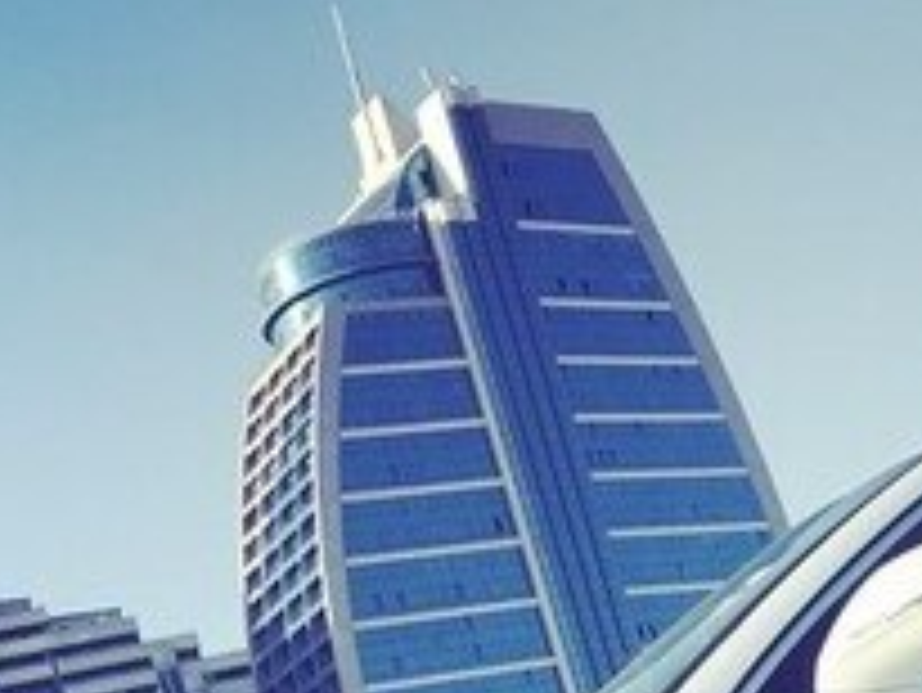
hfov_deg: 21.3
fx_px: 2399
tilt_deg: +1.4
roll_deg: +17.5
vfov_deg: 15.2
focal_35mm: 90
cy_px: 1035
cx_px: 819
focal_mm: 3.99
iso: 20
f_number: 1.8
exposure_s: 1/1742
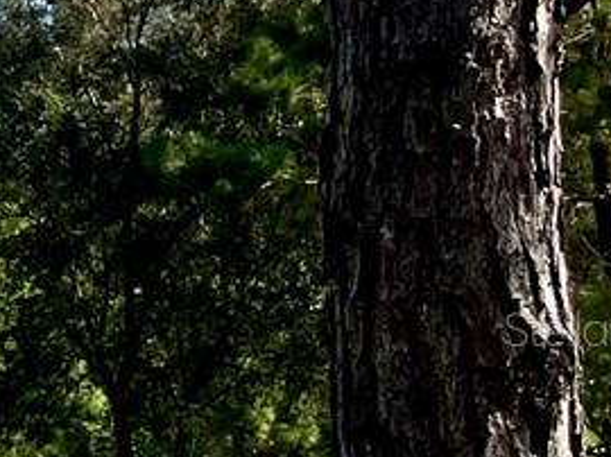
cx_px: -1092
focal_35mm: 154
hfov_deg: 10.2
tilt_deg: -0.3
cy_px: 329
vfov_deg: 9.6
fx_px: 2716
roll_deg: +0.8
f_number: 1.6
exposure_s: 1/3311
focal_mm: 5.1
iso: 50
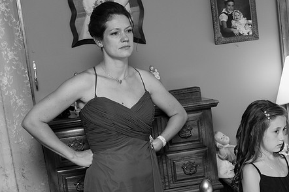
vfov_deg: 21.5
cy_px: 118
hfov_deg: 31.8
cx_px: 177
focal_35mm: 63
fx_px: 505
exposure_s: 1/60
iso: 1600
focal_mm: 48
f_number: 4.5
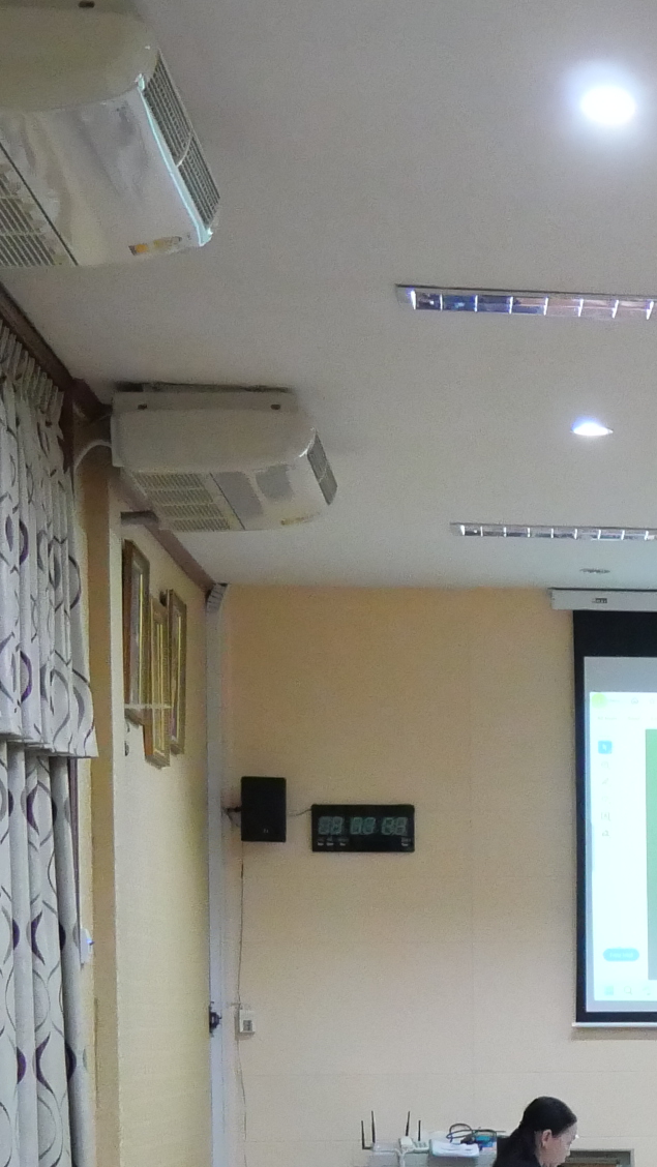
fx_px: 3095
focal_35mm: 100
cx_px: 1208
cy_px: 1074
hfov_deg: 11.2
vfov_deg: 20.9
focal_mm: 14
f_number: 3.6
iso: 3200
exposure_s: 1/80
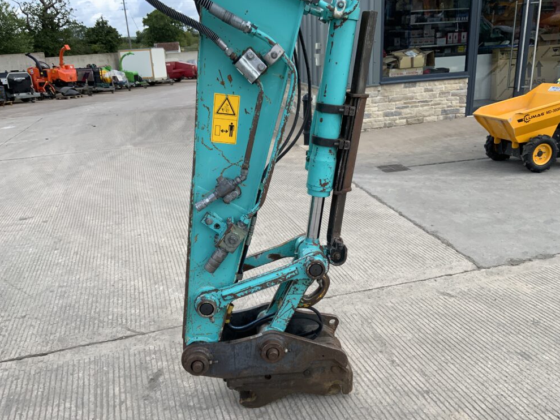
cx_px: 278
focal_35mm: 30
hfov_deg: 60.0
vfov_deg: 46.8
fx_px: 485
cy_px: 216
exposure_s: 1/739
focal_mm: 3
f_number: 1.8
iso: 16
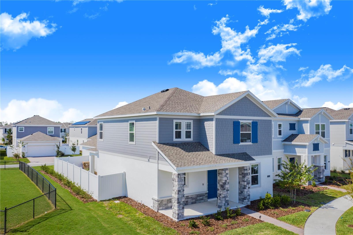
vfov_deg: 46.4
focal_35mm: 28
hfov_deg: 65.5
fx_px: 274
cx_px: 176
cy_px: 118
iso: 100
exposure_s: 1/400
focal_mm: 10.26
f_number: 5.6
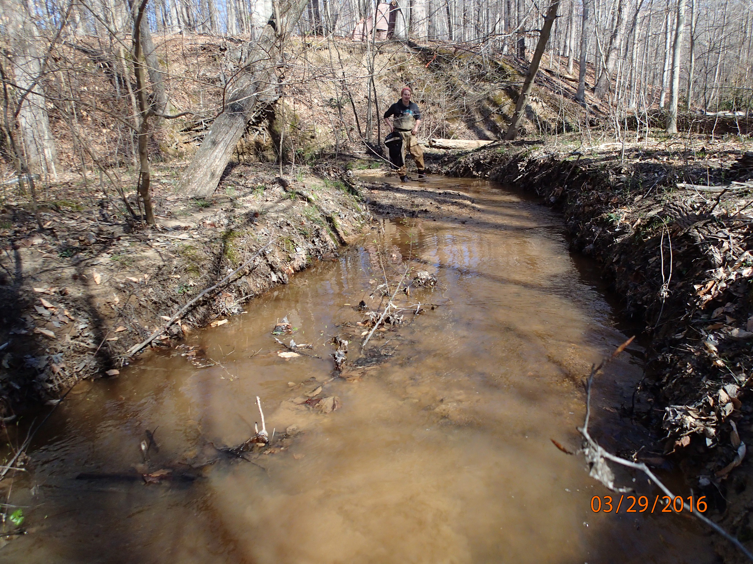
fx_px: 544
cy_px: 282
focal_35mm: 25
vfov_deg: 54.9
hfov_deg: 69.4
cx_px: 376
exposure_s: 1/800
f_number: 2.8
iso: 200
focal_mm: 4.5
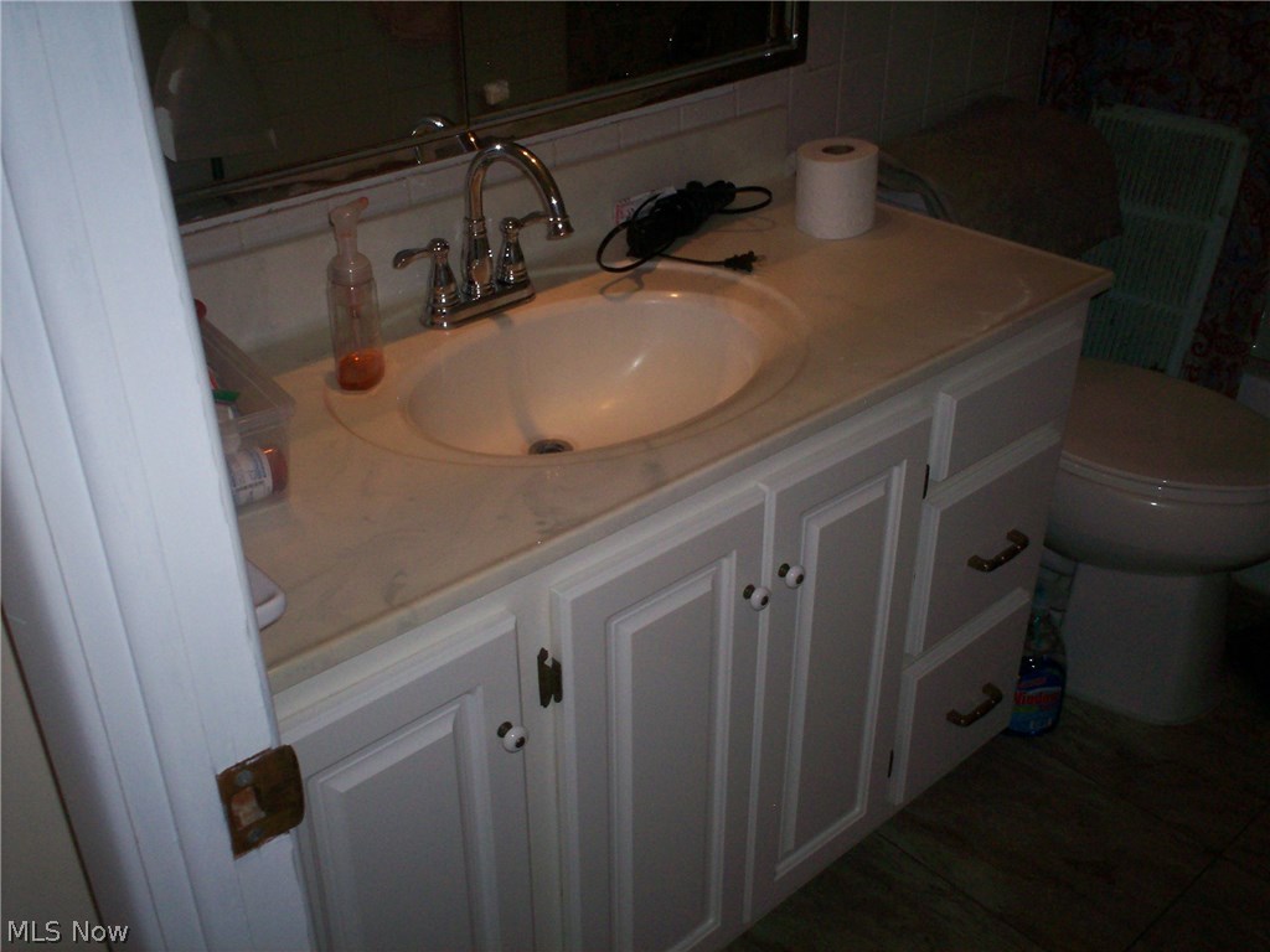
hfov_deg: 51.4
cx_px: 635
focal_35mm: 36
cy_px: 476
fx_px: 1321
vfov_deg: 39.7
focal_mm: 6
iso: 140
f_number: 4.5
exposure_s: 1/60
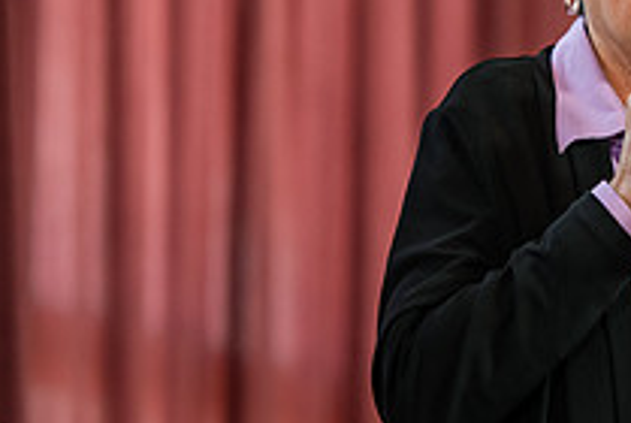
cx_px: 670
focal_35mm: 402
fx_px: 7056
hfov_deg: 5.1
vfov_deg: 3.4
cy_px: 44
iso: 1600
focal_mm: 145
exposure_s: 1/200
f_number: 3.2
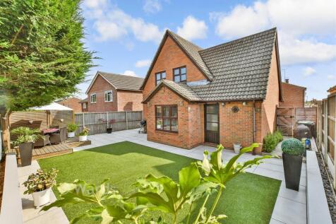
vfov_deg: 77.3
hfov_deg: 100.4
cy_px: 112
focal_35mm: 15
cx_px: 168
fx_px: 140
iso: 250
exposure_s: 1/320
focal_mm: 10
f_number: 9
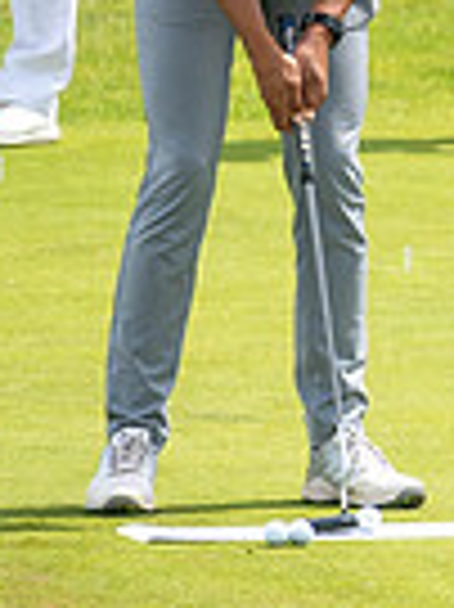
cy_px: -2
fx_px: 21753
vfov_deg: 1.6
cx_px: 1281
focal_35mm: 1242
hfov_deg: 1.2
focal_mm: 300
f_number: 7.1
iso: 200
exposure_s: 1/1000
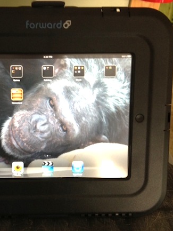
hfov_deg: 31.5
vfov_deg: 42.1
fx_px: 300
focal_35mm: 45
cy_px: 113
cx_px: 37
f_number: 2.4
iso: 125
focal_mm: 4.13
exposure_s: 1/20
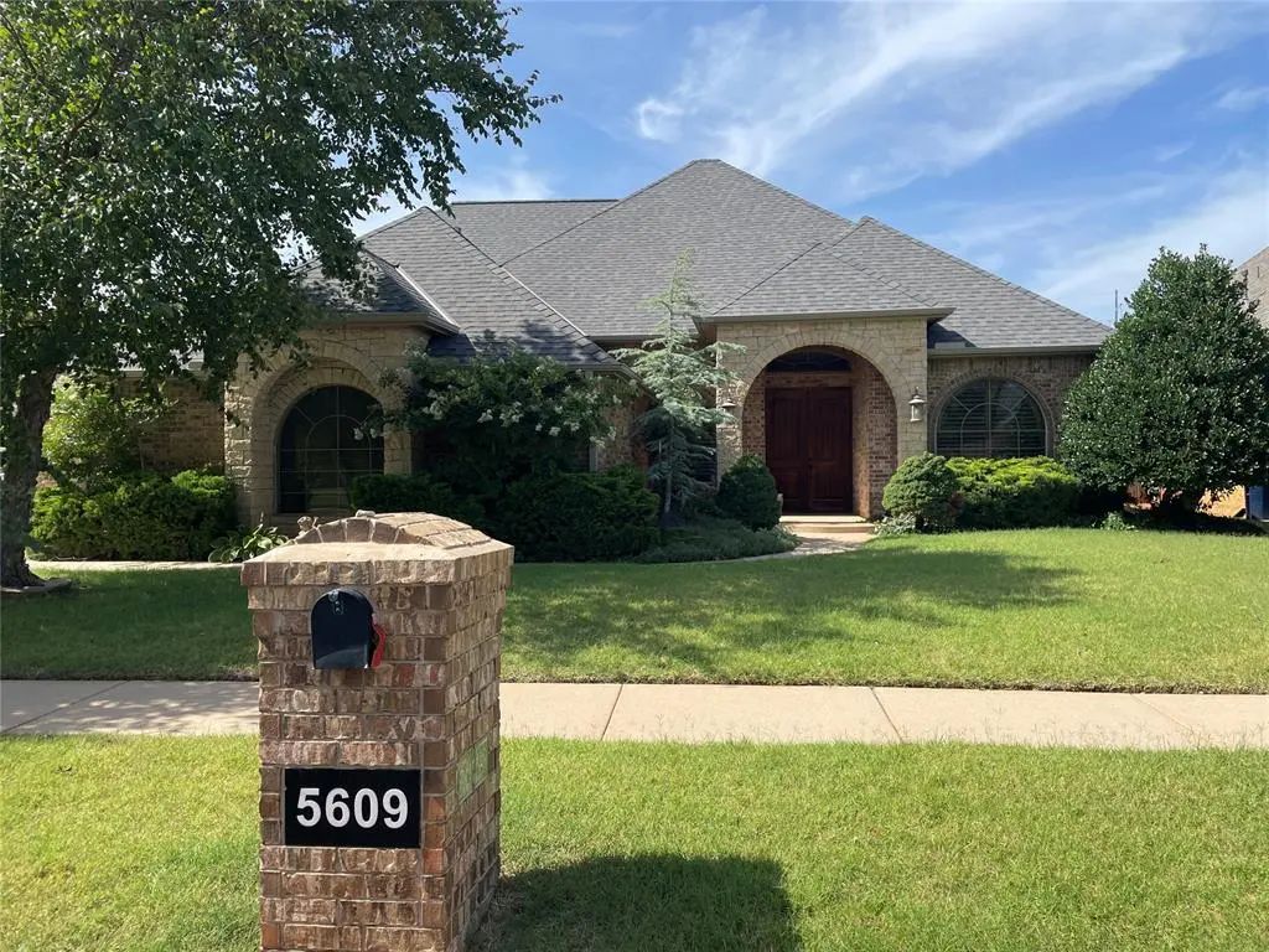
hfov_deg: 67.3
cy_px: 476
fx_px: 953
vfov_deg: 53.1
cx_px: 634
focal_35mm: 26
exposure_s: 1/2304
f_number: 1.6
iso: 32
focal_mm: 4.2
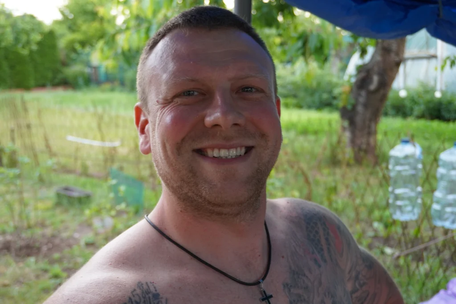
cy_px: 152
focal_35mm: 48
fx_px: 608
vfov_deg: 28.1
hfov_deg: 41.1
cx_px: 228
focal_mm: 32
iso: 640
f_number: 5
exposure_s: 1/160
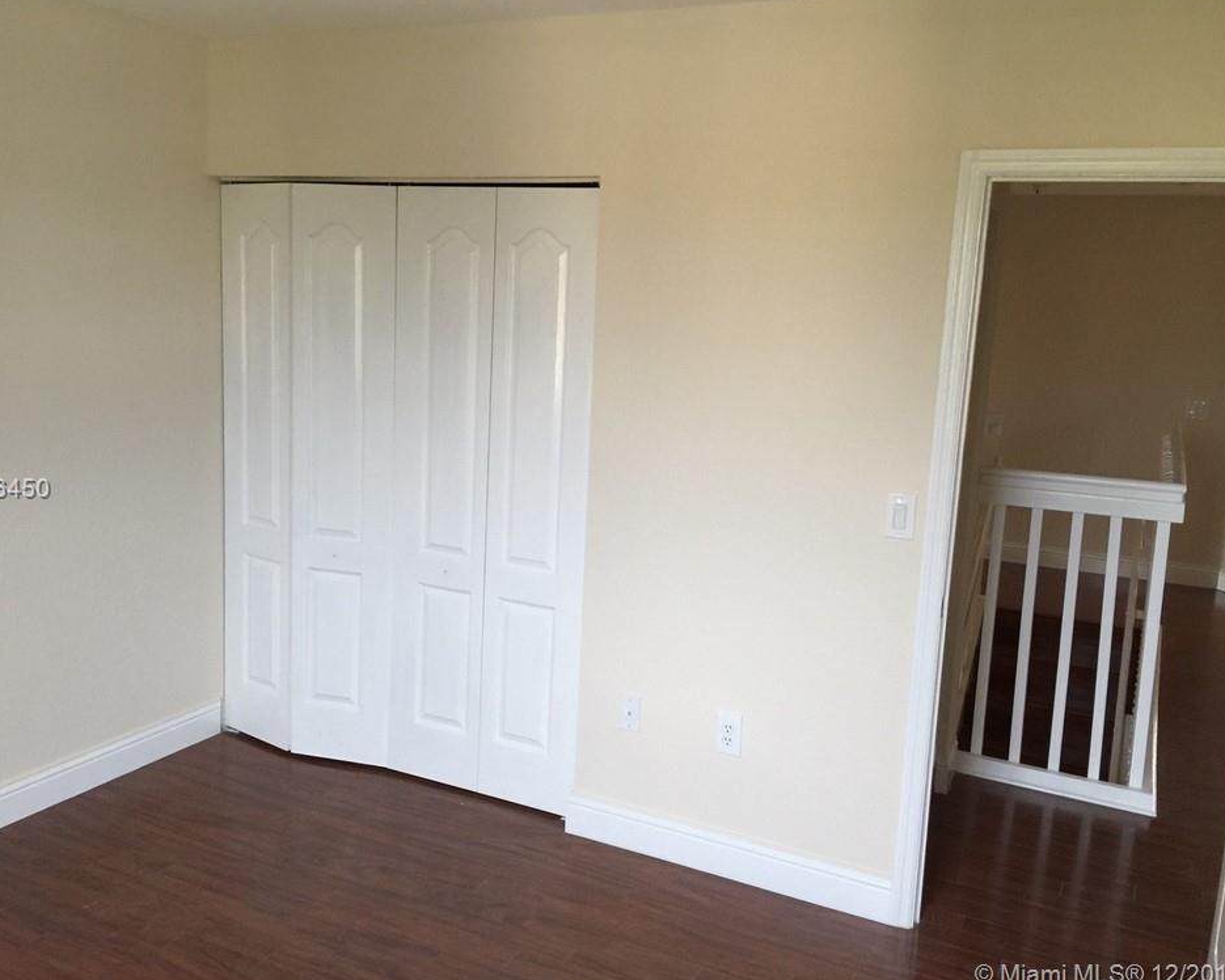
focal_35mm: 31
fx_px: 1124
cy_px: 490
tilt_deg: -8.5
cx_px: 584
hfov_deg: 57.2
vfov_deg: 47.1
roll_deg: -3.7
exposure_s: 1/30
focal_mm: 4.15
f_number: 2.2
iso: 50
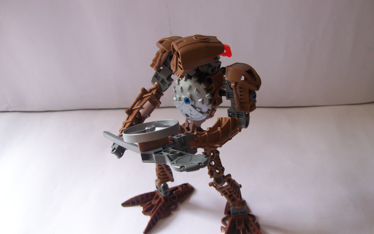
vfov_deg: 32.8
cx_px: 190
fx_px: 398
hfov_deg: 50.4
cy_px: 128
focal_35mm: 39
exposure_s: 1/72.2
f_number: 2.7
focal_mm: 6
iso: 80
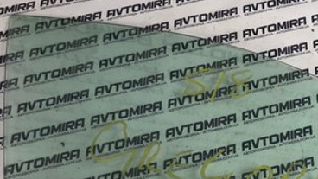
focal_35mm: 53
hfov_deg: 38.2
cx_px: 239
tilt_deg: -68.7
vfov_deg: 21.6
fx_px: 447
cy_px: 193
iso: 32
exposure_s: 1/50
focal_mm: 3.99
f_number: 1.8
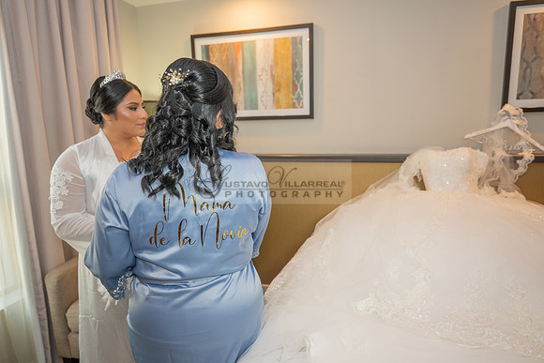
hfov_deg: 73.7
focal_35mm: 24
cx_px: 272
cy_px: 182
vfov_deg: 53.2
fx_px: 363
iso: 500
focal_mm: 24
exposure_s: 1/100
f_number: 3.5
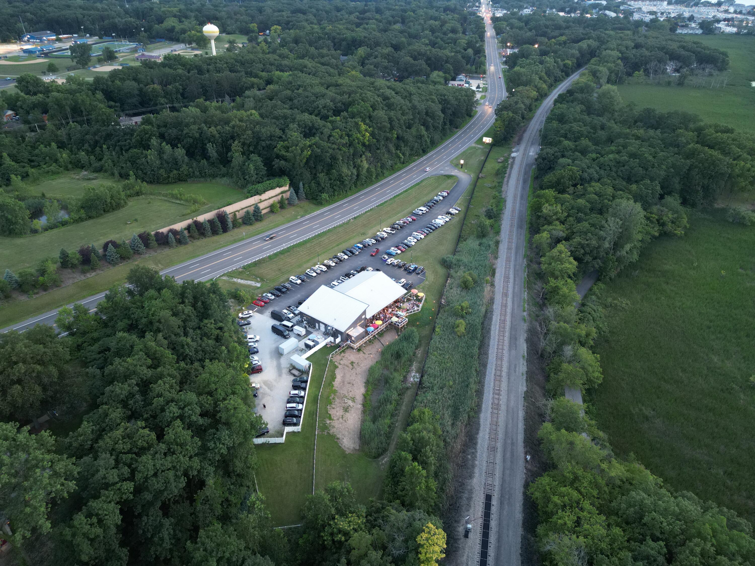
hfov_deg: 71.6
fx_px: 523
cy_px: 283
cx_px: 378
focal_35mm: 24
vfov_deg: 56.8
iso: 440
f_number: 1.7
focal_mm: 6.72
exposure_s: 1/15
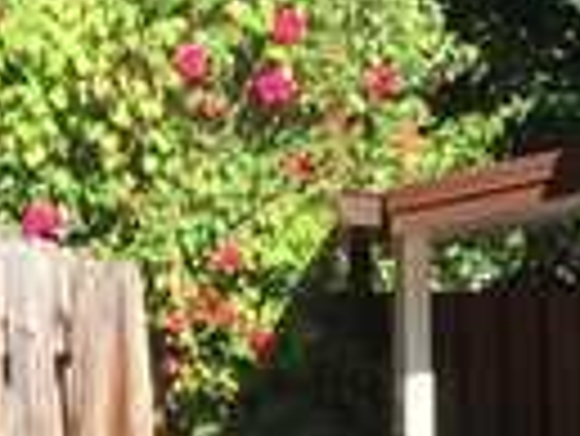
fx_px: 3019
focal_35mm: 180
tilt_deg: -5.7
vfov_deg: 8.0
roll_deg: -2.3
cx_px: 1461
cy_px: 746
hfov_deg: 9.6
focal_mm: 4.15
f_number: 2.2
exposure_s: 1/807
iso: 32
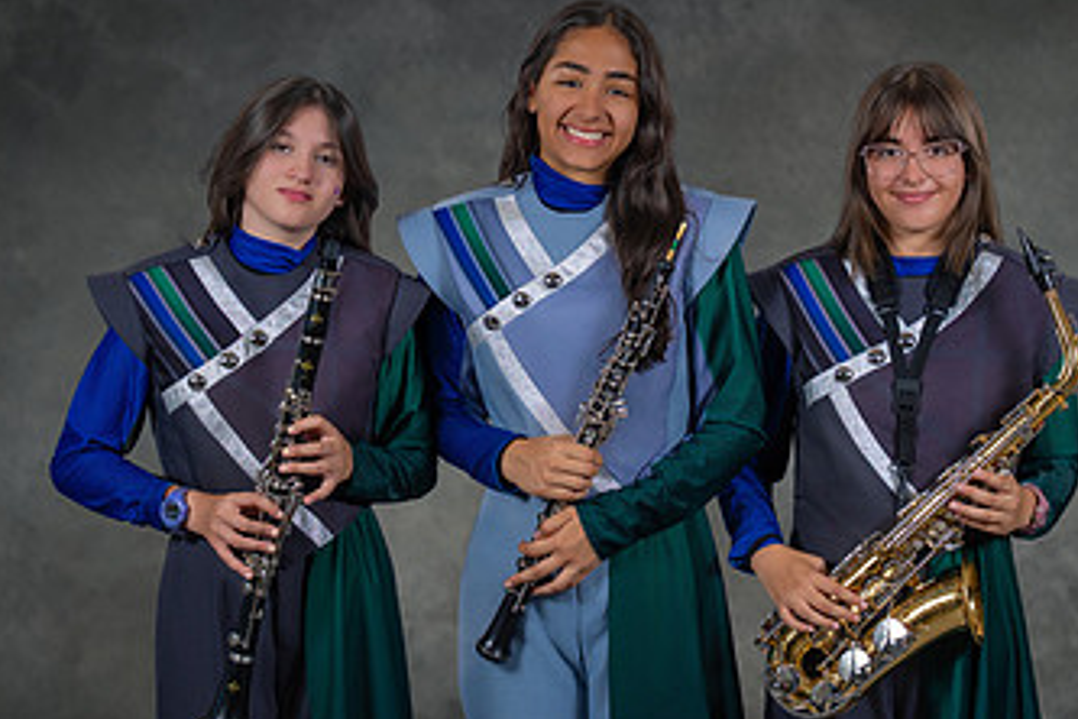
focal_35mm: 94
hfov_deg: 21.6
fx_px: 2825
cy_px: 329
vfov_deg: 14.5
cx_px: 609
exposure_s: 1/400
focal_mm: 54.2
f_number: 3.5
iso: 125
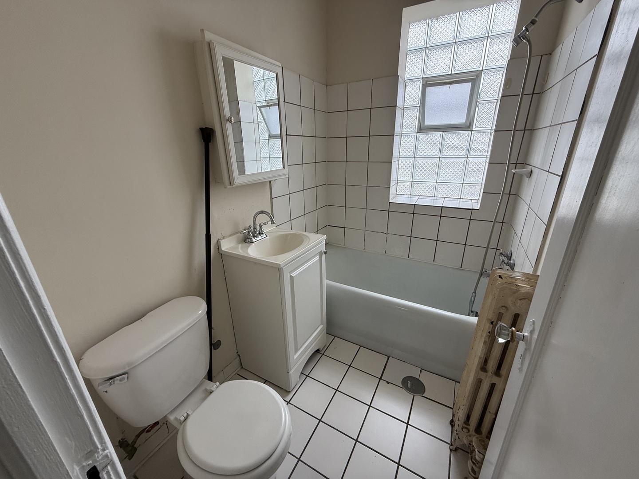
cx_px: 320
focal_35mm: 14
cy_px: 240
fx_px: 258
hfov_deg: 102.1
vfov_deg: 85.7
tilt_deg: -16.8
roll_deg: +0.8
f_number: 2.2
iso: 100
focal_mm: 2.22
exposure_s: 1/99
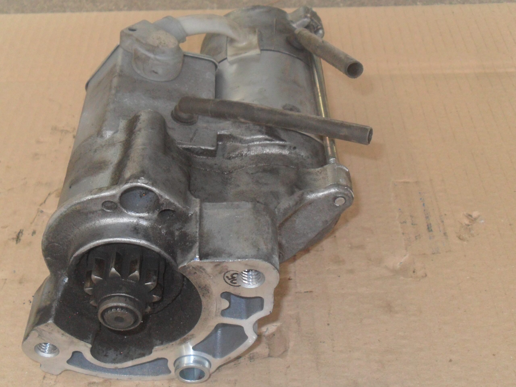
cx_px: 258
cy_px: 194
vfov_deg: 40.7
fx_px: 522
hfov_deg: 52.6
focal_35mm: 35
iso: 200
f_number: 3
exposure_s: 1/45
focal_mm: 6.3
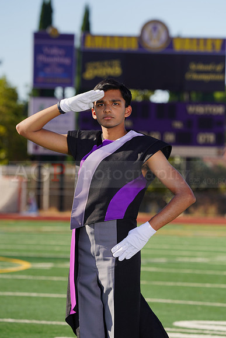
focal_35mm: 235
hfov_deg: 5.9
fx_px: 2211
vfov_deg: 8.8
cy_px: 169
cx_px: 113
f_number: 9
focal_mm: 235
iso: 100
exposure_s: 1/250
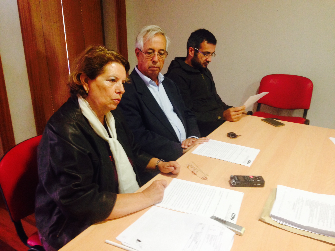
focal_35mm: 33
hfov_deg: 55.4
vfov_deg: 42.9
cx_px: 168
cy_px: 126
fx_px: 319
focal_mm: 4.12
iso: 250
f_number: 2.4
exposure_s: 1/20
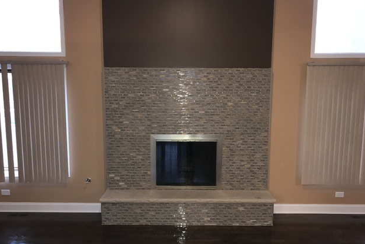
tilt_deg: -8.1
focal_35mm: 30
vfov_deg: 43.6
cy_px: 132
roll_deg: -0.9
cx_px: 186
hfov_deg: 61.9
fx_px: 304
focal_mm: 3.99
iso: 125
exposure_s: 1/16
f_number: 1.8
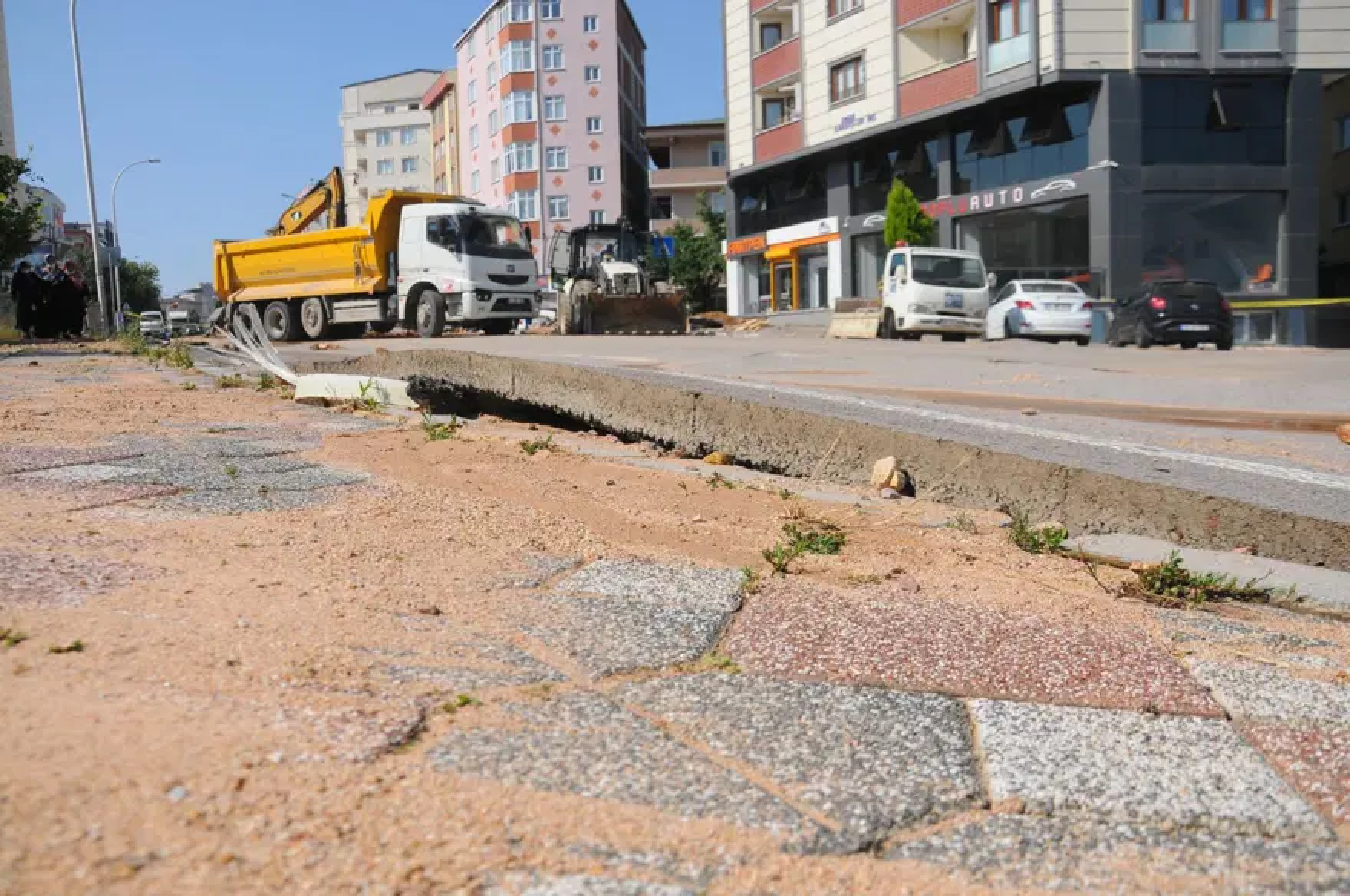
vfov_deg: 47.8
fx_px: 1011
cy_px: 448
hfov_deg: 67.5
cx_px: 675
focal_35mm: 27
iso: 320
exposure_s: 1/2000
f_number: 5.6
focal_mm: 18
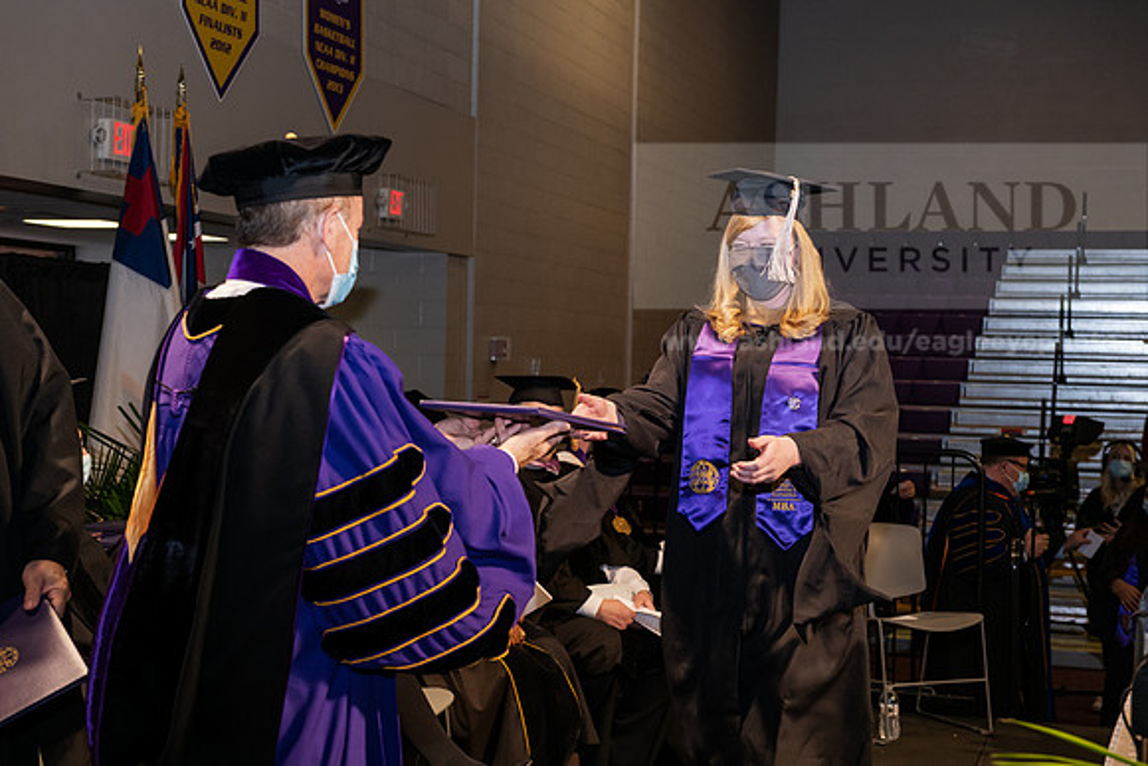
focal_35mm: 58
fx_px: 1850
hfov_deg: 34.5
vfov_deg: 23.4
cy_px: 383
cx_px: 574
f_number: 6.3
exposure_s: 1/200
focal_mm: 58
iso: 1600
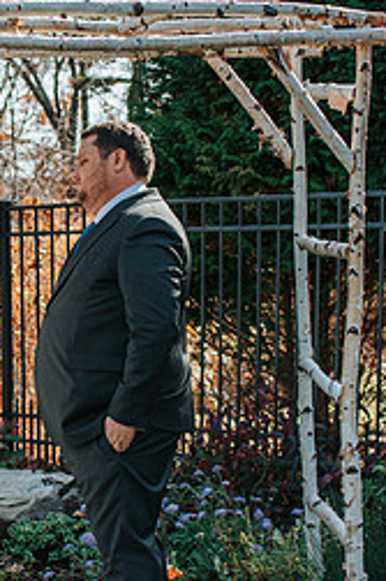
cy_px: 328
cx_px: -54
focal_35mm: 87
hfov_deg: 15.2
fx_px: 1401
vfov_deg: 23.4
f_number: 3.5
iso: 360
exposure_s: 1/1250
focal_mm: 35
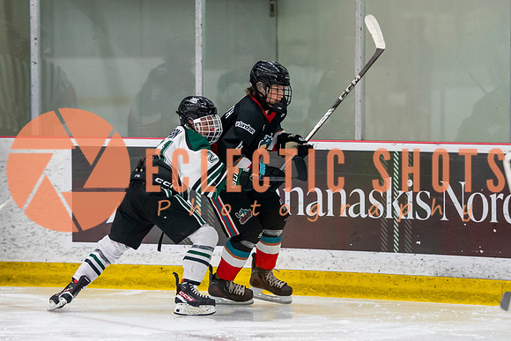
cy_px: 187
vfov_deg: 5.2
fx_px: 3776
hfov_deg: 7.7
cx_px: 182
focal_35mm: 266
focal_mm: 145
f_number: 3.2
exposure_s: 1/640
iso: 2000
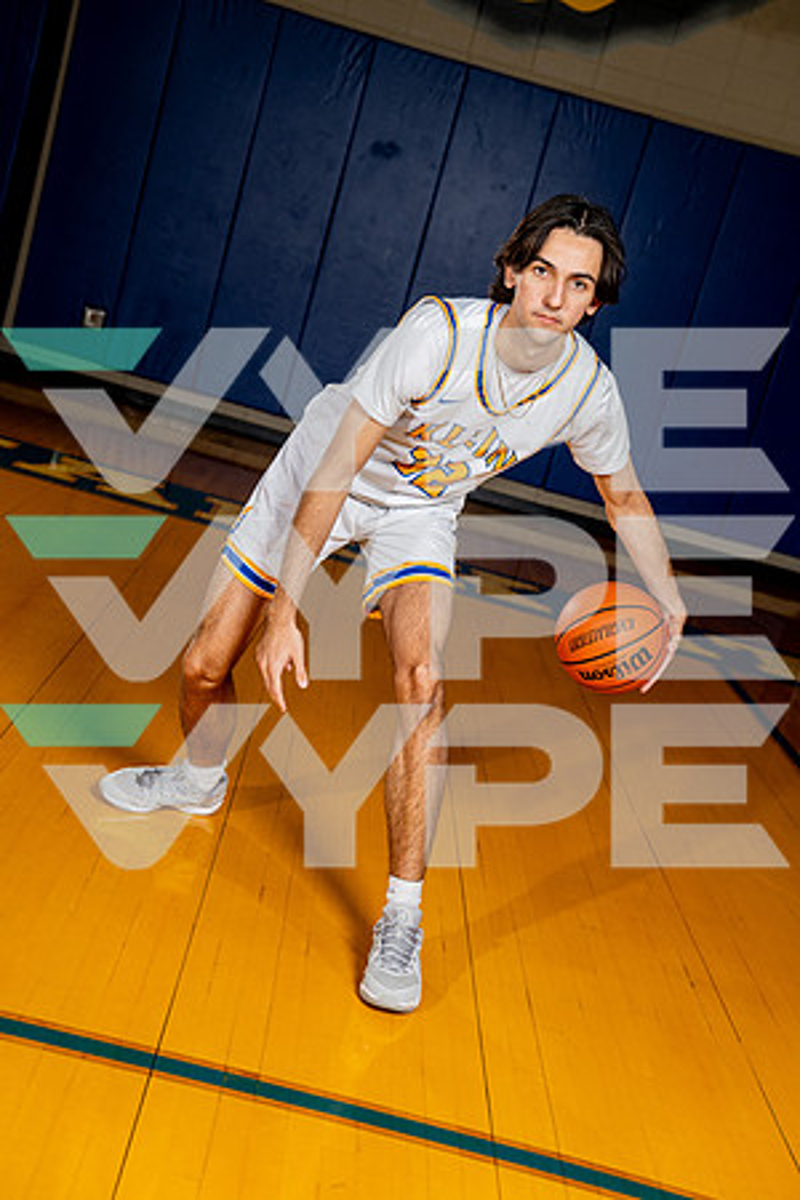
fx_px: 1733
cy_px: 600
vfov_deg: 38.2
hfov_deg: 26.0
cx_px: 400
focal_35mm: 52
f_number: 4
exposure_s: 1/250
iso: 160
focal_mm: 52
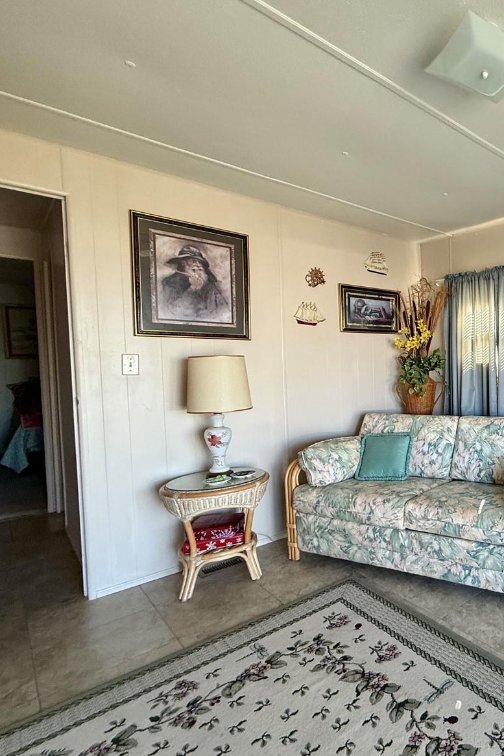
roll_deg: +0.2
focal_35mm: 20
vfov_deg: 84.0
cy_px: 380
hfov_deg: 49.8
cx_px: 509
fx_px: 420
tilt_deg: -2.0
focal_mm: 2.22
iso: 200
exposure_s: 1/99
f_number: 2.2
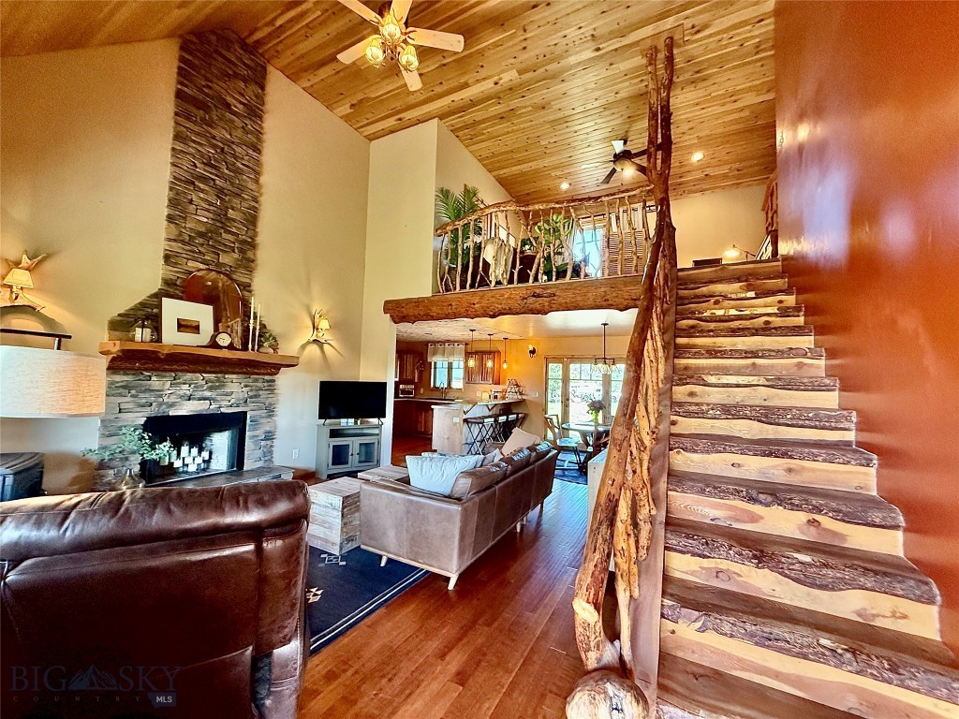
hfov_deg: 102.1
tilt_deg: +3.1
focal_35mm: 14
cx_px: 480
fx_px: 388
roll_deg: -1.9
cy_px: 360
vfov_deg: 85.7
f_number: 2.2
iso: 640
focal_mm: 2.22
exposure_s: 1/120
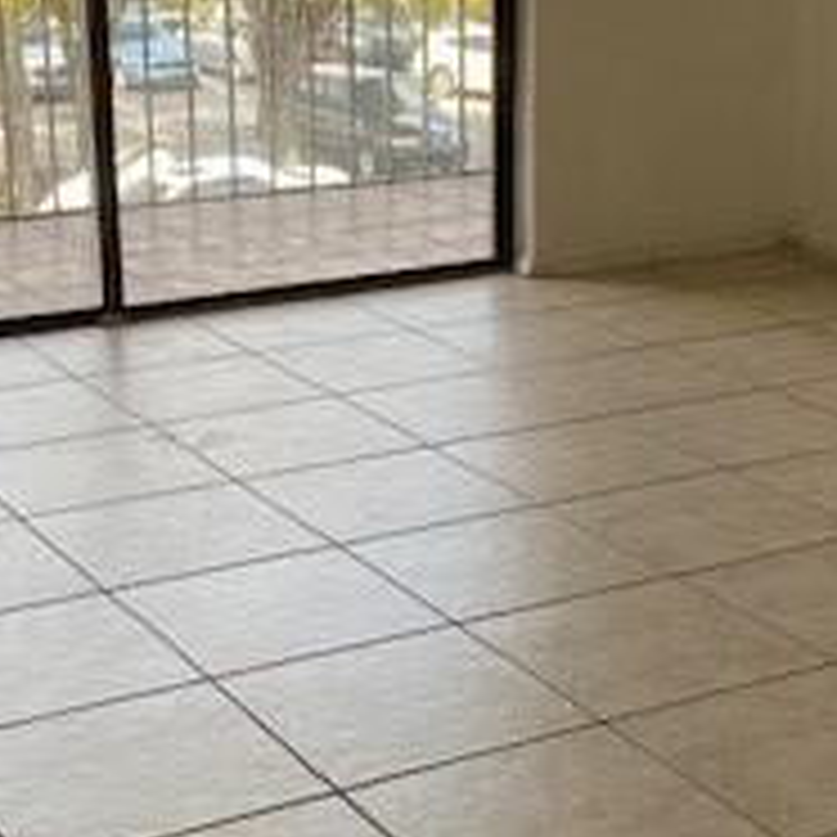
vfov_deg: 21.9
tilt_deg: -16.7
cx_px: 500
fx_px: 2161
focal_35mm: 79
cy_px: 418
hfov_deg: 21.9
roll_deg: -0.8
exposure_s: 1/122
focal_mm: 4.25
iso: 40
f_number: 1.8
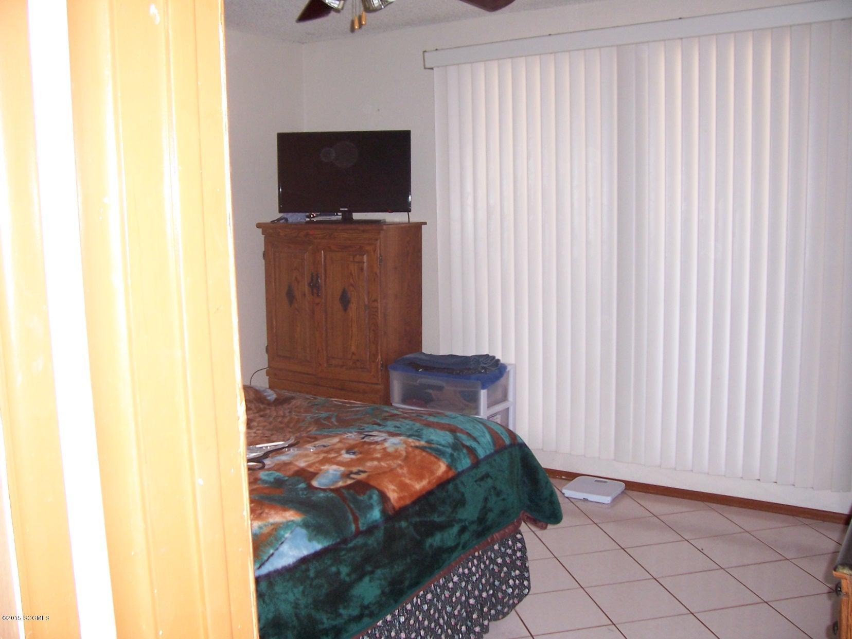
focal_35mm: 34
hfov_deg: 54.0
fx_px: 837
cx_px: 426
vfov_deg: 41.8
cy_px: 320
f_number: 2.7
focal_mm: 5.6
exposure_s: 1/60
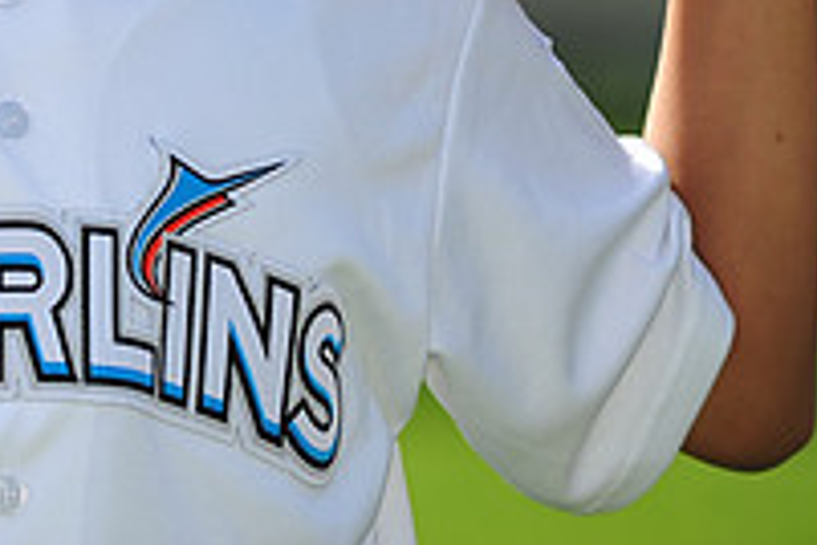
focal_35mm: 576
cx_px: -61
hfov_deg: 3.6
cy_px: -228
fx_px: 13071
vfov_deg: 2.4
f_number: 4.5
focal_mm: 200
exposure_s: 1/1000
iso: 200
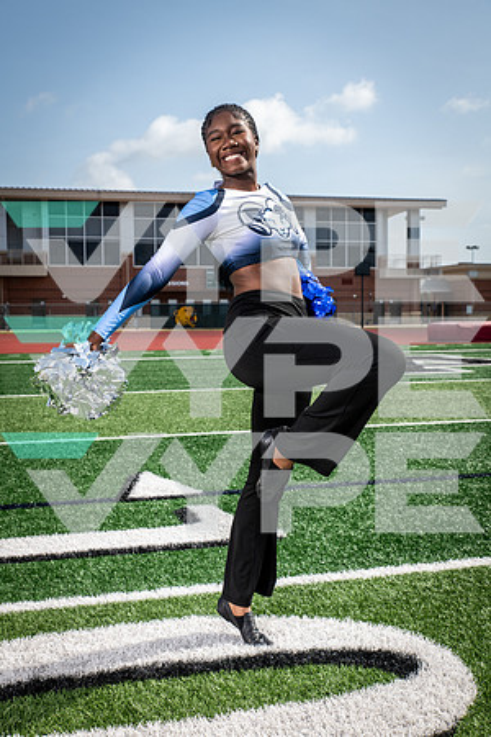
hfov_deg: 30.5
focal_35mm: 44
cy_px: 368
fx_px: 900
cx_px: 246
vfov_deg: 44.5
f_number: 7.1
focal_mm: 44
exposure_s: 1/400
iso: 125
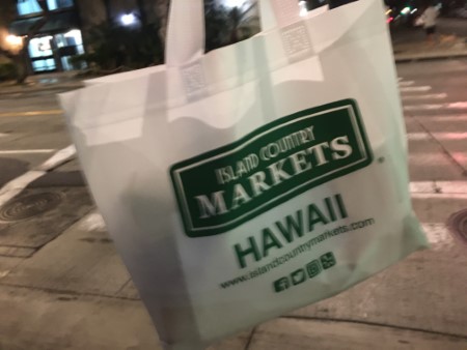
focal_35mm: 29
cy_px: 175
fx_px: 391
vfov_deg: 48.3
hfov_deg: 61.6
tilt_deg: -20.6
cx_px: 234
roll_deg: +6.4
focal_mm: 4.15
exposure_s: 1/15
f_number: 2.2
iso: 400
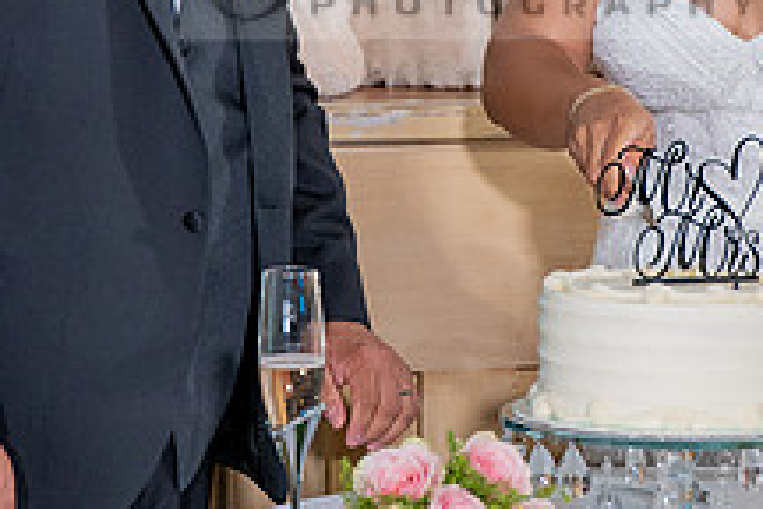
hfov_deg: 10.9
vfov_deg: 7.3
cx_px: 487
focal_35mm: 188
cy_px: -44
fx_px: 3984
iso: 1600
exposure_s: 1/200
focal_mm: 70
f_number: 3.2
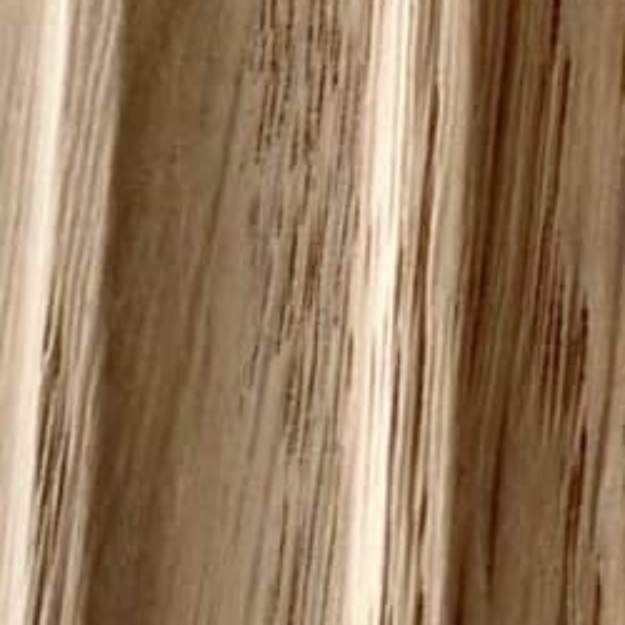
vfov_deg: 9.9
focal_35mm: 174
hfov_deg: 10.0
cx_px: 240
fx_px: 3554
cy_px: -135
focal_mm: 6.86
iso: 160
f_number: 1.78
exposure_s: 1/60
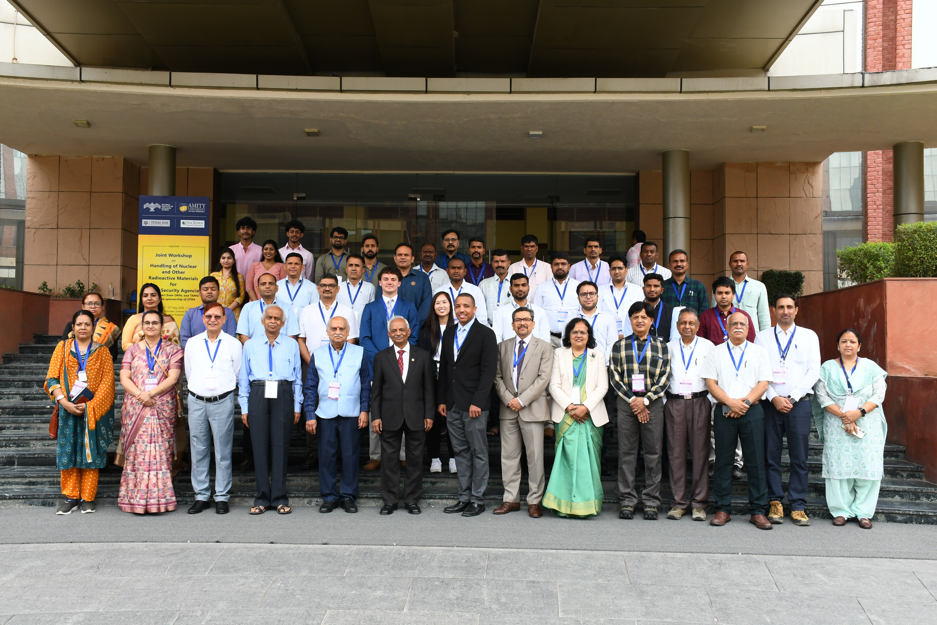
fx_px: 937
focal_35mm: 36
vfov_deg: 36.9
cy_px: 312
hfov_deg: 53.1
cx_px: 468
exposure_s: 1/125
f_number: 13
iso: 640
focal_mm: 24
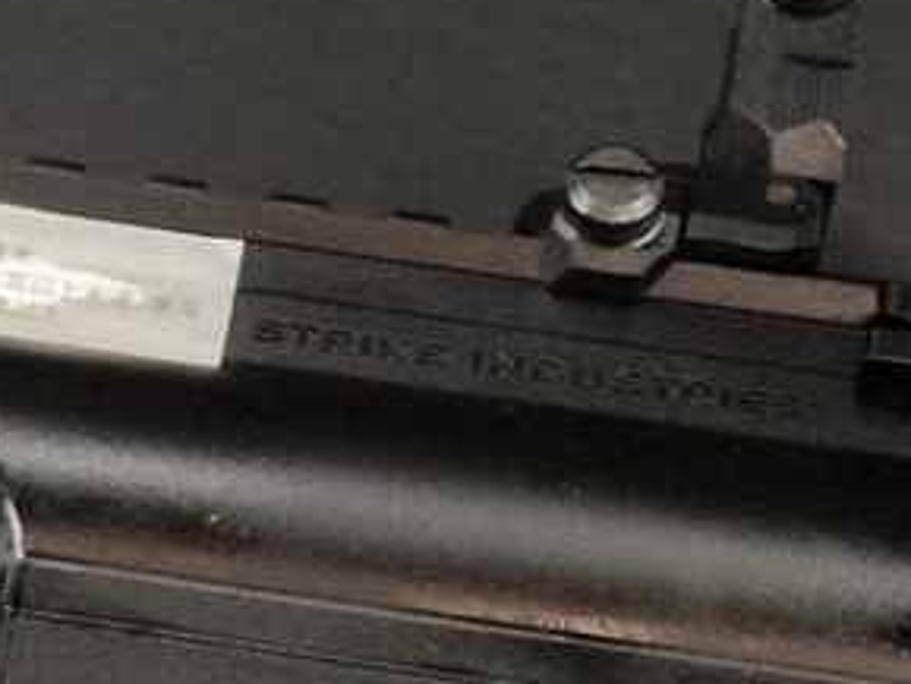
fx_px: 9294
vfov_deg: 4.2
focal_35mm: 353
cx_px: -444
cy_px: 1226
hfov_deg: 5.6
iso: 1238
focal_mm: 22.48
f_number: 2.67
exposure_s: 1/24
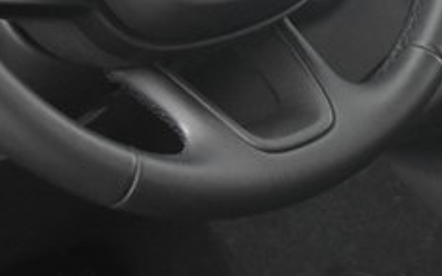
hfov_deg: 15.3
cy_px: 69
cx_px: 375
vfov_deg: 9.7
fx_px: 1626
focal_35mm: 135
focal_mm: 20
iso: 4000
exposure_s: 1/30
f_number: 2.8
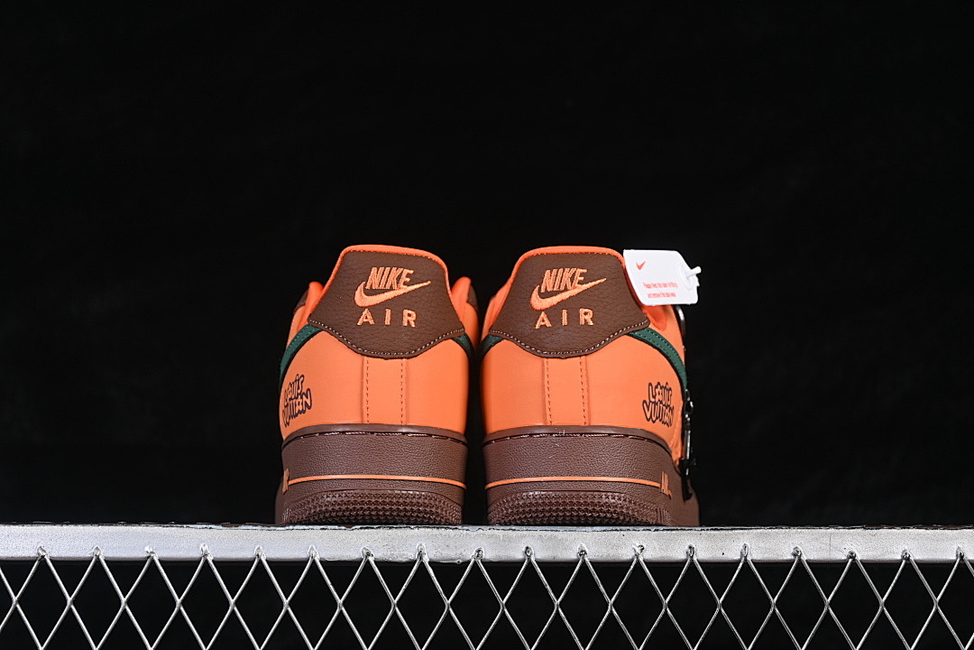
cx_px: 487
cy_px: 325
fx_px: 2029
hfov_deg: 27.0
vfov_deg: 18.2
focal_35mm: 75
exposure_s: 1/60
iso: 160
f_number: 6.3
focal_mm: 50
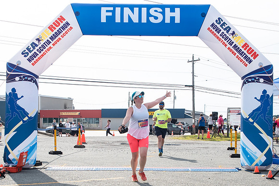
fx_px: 444
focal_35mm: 57
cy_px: 150
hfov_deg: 34.9
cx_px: 150
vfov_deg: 23.3
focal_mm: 31
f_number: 4
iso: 800
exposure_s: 1/3200
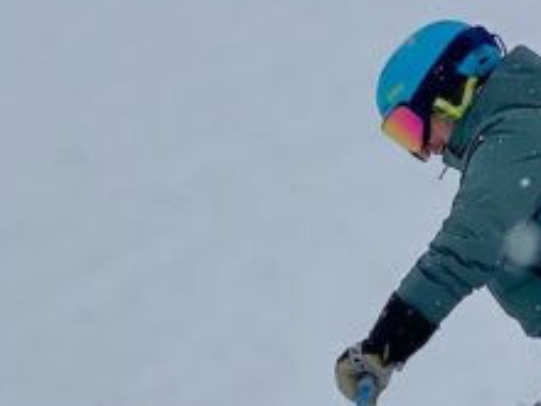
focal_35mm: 189
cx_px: 211
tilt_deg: -0.1
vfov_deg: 7.8
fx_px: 2954
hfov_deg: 10.5
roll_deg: -2.0
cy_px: 349
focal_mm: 6
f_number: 2
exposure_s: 1/11905
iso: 25
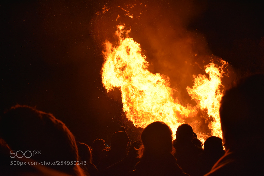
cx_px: 132
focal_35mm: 40
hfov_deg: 47.9
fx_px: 297
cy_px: 88
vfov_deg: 33.0
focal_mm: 27
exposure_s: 1/200
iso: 800
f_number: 7.1
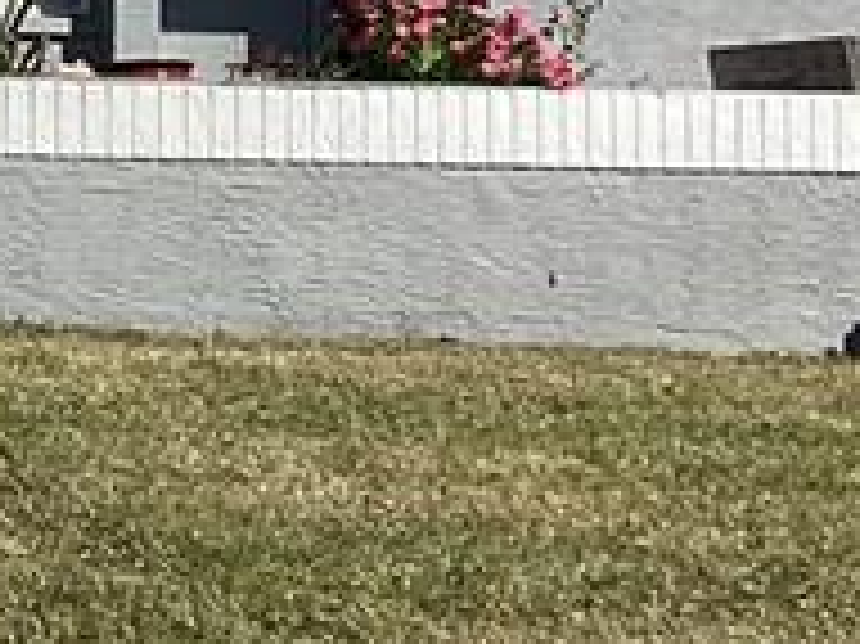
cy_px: 63
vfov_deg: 8.9
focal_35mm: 166
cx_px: -711
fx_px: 4122
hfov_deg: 11.1
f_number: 2.4
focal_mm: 3.3
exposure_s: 1/2203
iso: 25
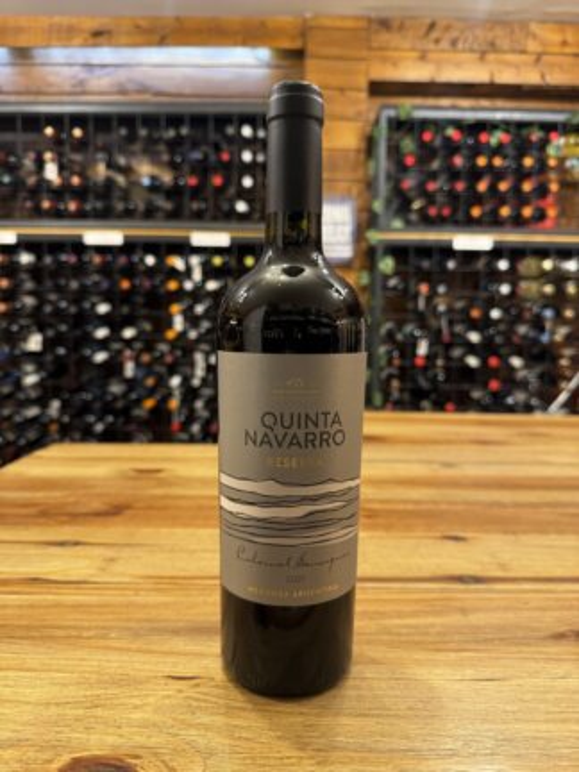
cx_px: 290
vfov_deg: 71.6
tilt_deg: -5.0
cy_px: 386
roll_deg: -0.5
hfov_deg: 56.8
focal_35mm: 24
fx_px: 535
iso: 250
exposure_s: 1/50
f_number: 1.78
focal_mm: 6.76
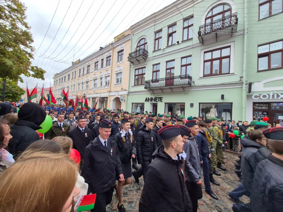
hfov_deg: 106.2
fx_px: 106
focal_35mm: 13
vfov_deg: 89.9
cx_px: 142
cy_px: 106
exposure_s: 1/424
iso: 50
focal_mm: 1.74
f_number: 2.2
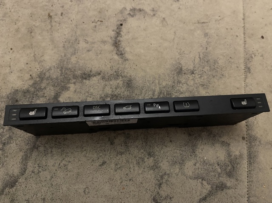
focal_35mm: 26
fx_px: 204
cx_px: 136
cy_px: 102
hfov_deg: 67.3
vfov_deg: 53.0
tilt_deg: -65.1
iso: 1000
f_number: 1.8
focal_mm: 4.25
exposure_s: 1/30
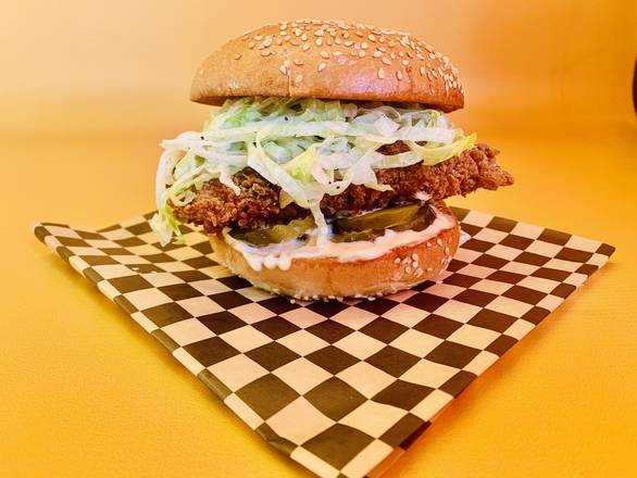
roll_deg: +0.3
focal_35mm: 26
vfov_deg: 53.1
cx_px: 318
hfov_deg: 67.3
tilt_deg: -22.9
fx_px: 479
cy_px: 239
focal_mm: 4.25
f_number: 1.8
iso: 100
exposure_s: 1/79
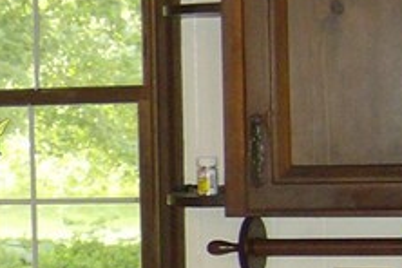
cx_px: -292
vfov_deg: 7.9
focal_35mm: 173
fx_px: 1932
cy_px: 289
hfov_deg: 11.2
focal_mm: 6
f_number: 2.8
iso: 200
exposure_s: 1/60
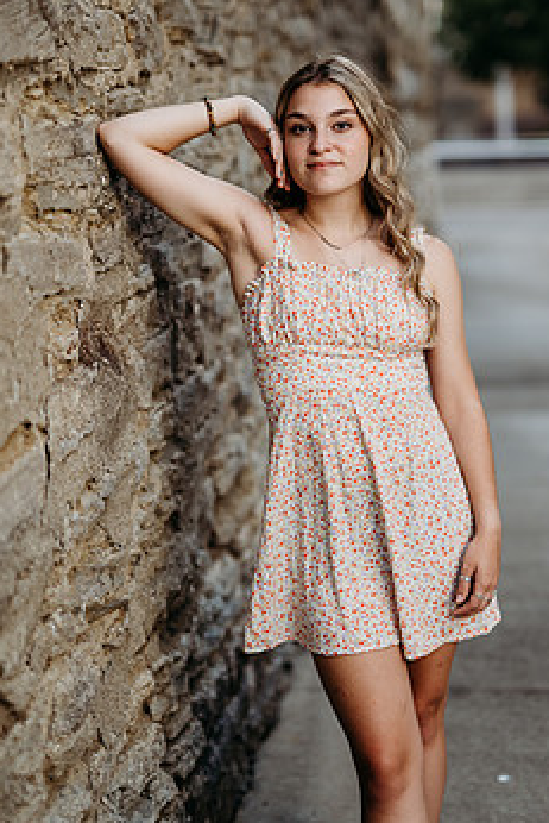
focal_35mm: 65
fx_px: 1485
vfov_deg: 30.9
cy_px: 340
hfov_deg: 20.9
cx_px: 333
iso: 125
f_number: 1.4
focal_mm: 50
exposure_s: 1/100
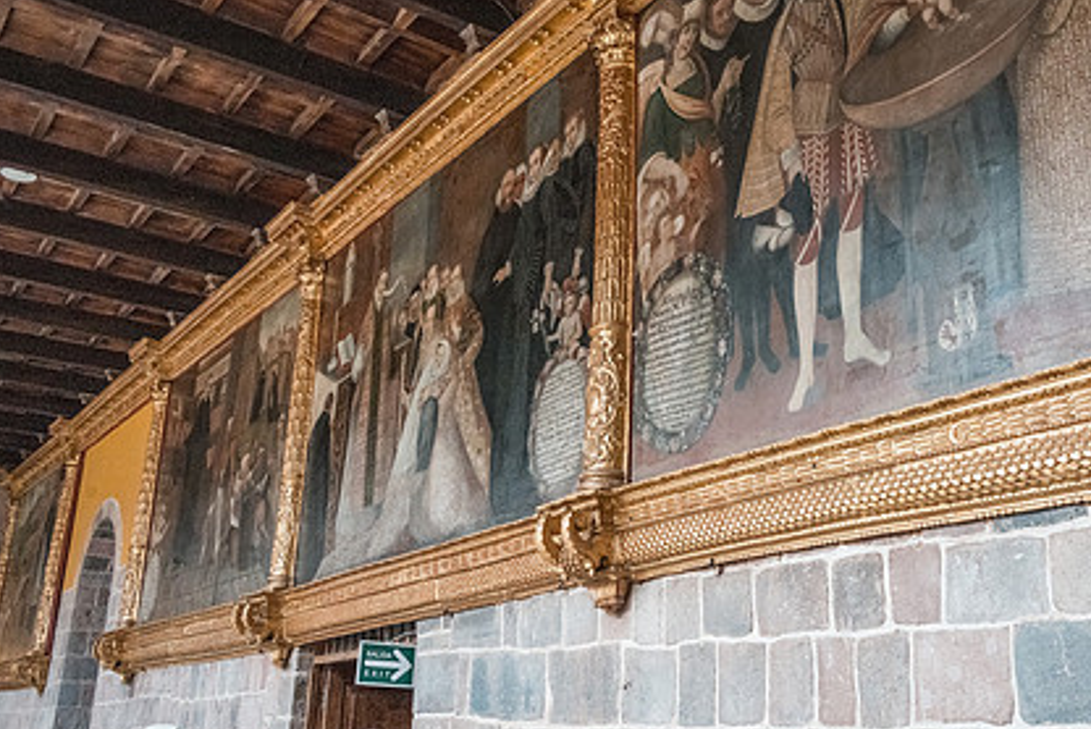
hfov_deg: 49.2
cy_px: 326
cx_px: 656
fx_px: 1183
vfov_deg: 34.2
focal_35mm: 39
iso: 12800
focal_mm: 28
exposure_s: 1/125
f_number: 8
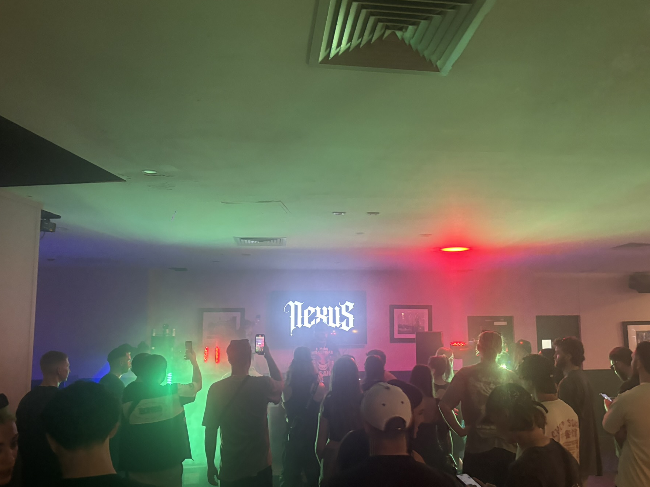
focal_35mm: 30
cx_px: 354
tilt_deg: +6.3
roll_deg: +0.8
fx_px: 563
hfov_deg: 59.9
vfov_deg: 46.7
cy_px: 270
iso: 500
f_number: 1.6
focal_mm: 5.96
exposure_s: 1/33
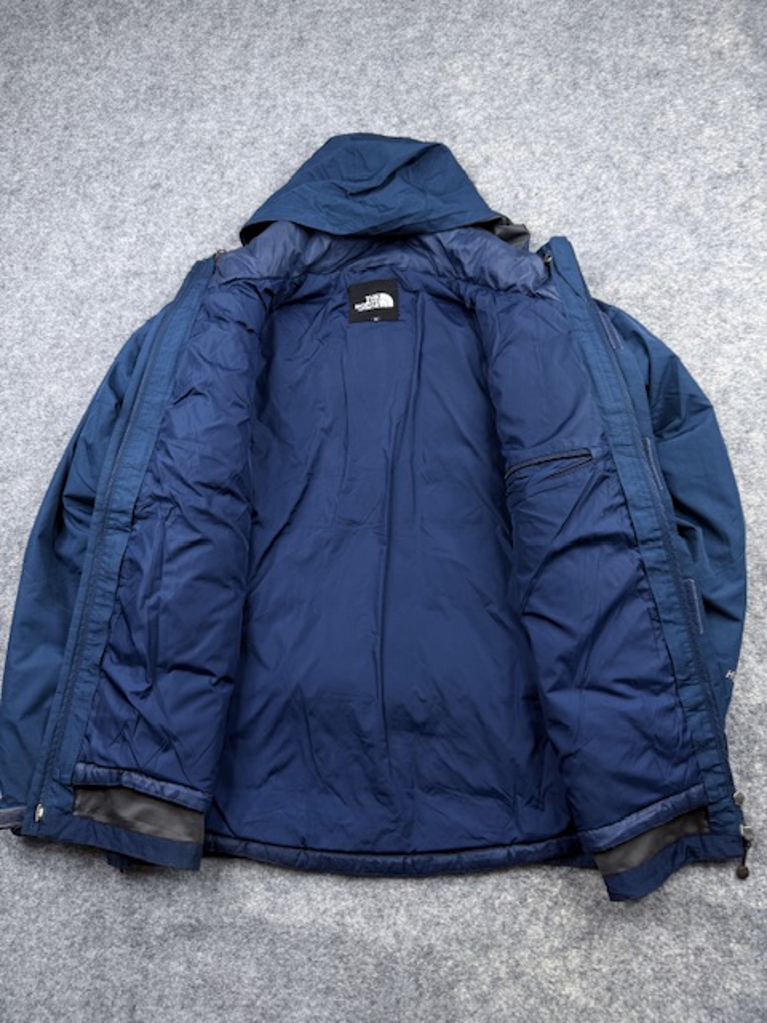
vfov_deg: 71.6
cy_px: 512
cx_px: 384
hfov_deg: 56.8
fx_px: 709
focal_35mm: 24
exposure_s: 1/100
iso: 100
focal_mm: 6.76
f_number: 1.78
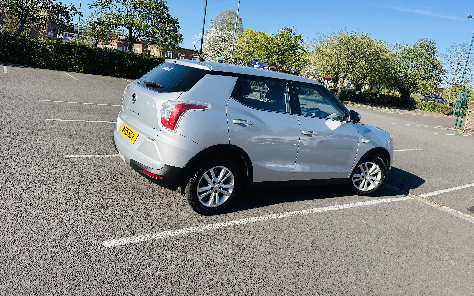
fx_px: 336
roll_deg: -6.3
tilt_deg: -7.2
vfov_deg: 47.5
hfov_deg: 70.4
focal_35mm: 26
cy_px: 129
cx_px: 240
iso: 80
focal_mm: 6.86
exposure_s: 1/2660
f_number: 1.78
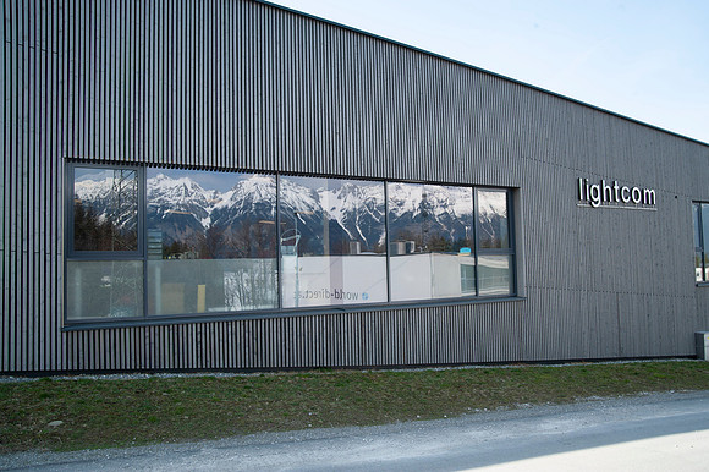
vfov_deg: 46.4
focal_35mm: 28
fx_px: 551
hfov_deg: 65.5
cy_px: 236
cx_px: 354
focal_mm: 28
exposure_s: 1/125
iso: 200
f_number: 11
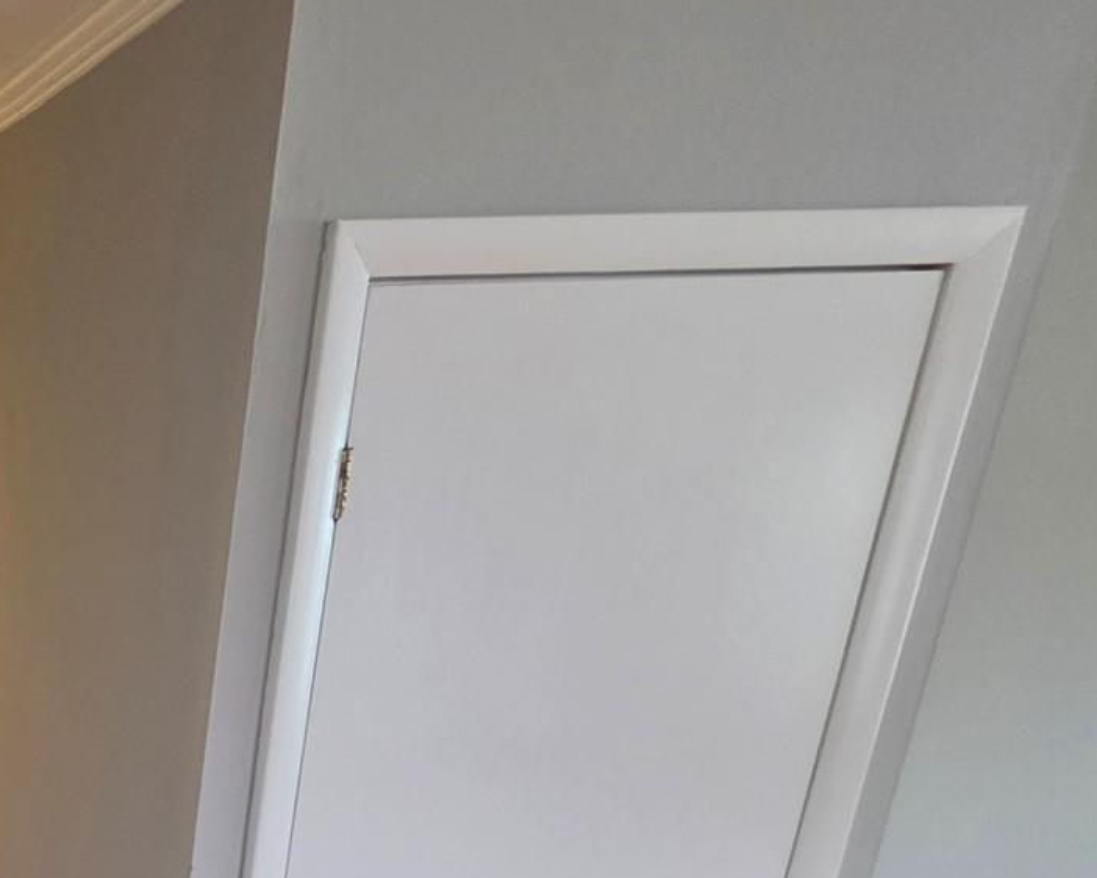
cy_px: 962
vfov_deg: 34.7
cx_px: -470
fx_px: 1202
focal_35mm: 37
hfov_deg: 31.1
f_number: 1.9
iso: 320
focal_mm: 2.2
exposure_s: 1/120
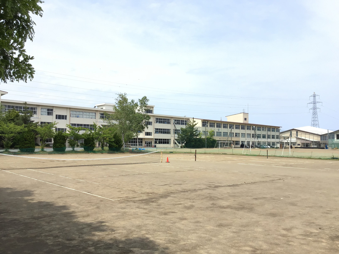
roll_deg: +0.2
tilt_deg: +1.2
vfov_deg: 45.4
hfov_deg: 58.4
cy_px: 127
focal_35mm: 31
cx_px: 170
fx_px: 304
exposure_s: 1/1359
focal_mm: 3.3
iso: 25
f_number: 2.4
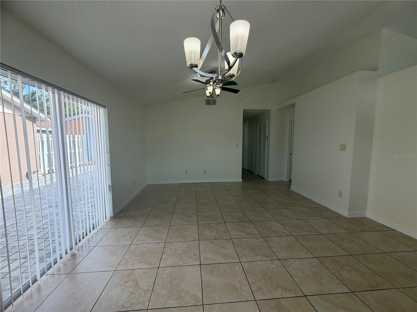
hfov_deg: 102.1
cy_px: 156
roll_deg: +0.4
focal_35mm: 14
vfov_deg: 85.7
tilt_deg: -4.0
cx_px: 208
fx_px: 169
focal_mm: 2.22
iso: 50
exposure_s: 1/223
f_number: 2.2
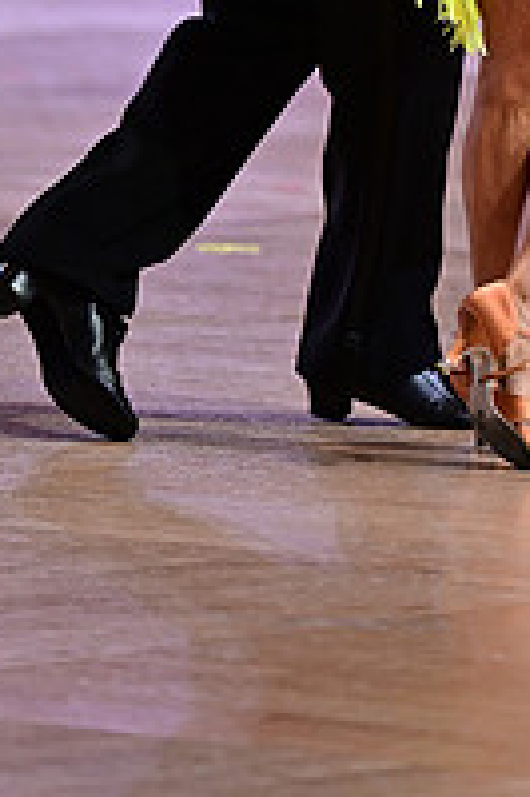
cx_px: 518
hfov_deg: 3.0
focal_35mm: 464
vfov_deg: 4.4
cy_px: -343
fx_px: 10264
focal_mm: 160
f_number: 2.8
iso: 1600
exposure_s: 1/800
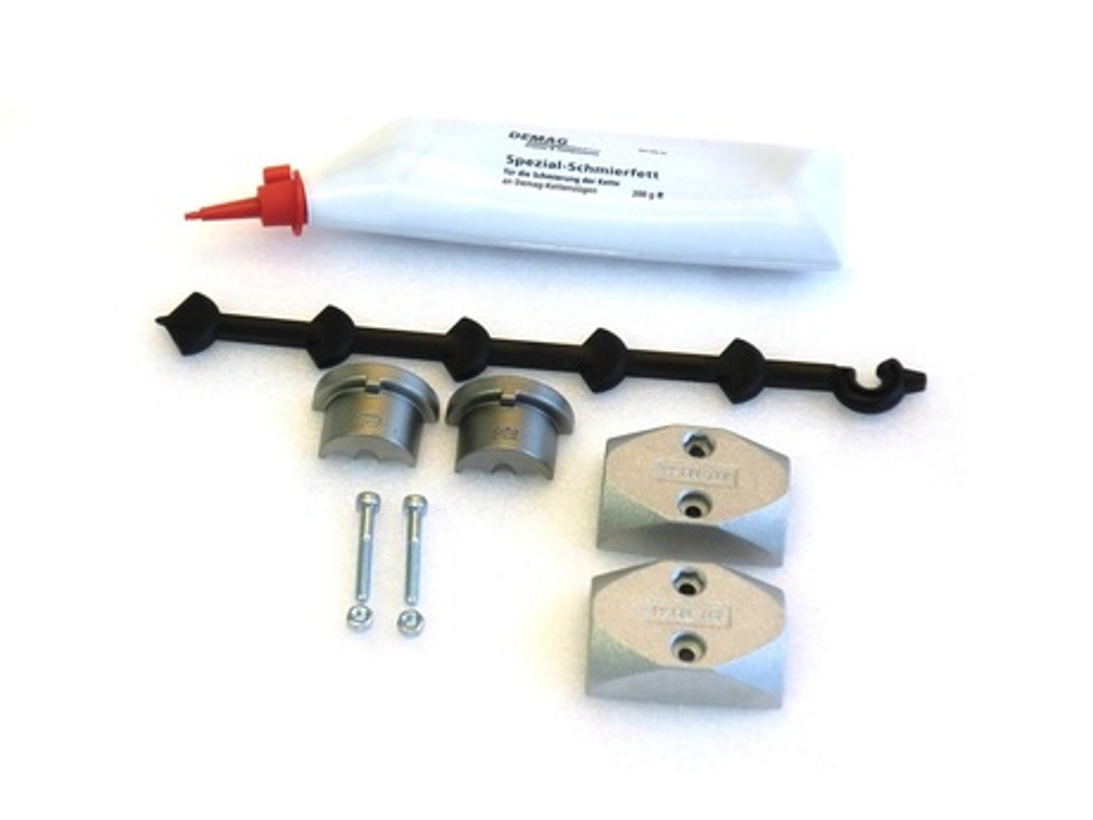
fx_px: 1958
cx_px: 546
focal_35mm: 62
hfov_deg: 31.2
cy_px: 410
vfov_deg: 23.7
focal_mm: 11.16
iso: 125
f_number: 4.3
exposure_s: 1/60
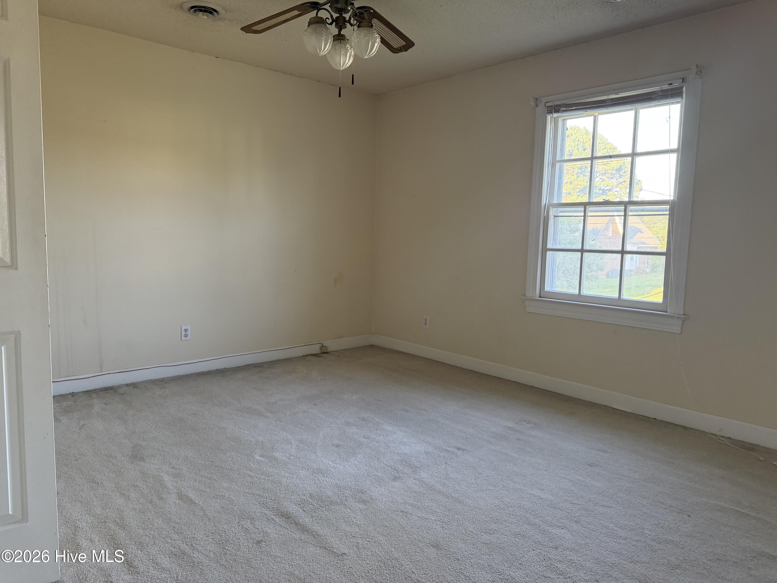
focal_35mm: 24
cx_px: 388
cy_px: 292
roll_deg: -1.4
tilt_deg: -6.3
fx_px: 539
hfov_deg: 71.6
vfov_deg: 56.8
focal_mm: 6.76
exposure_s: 1/60
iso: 200
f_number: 1.78
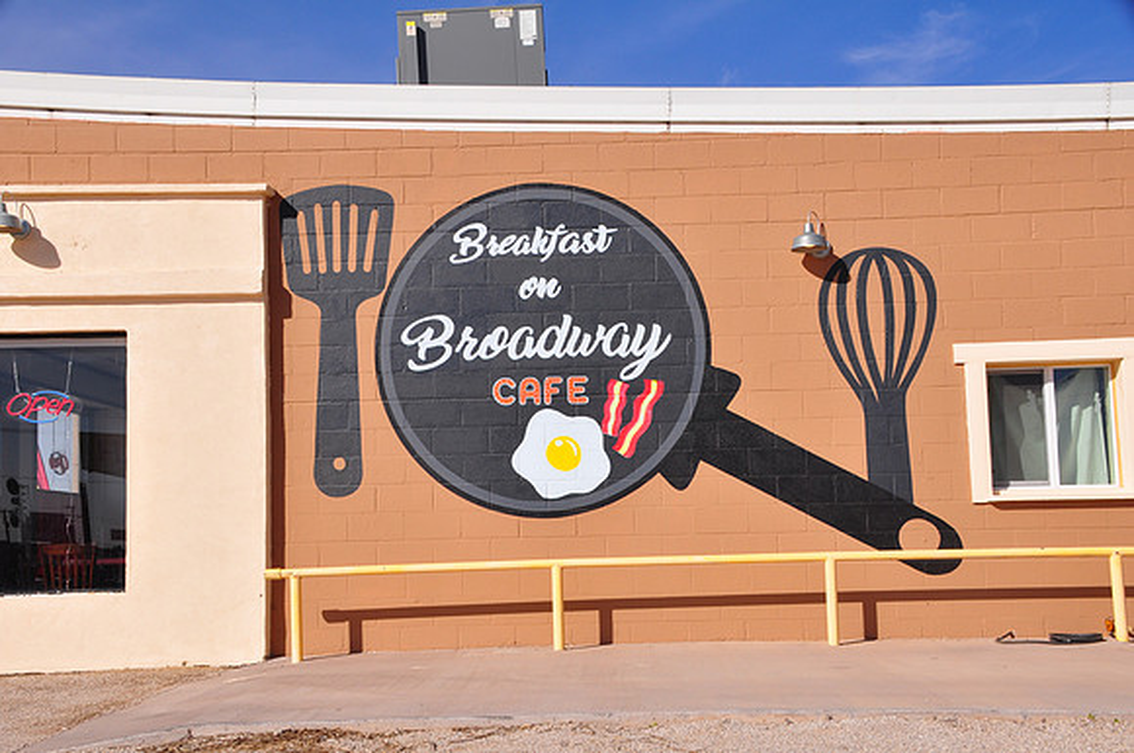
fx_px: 1510
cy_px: 376
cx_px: 567
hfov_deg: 41.2
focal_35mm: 48
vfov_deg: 28.0
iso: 200
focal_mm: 32
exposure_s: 1/200
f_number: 16
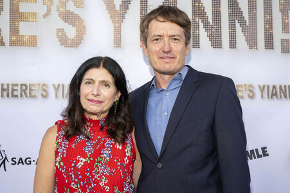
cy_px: 96
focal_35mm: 43
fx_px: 346
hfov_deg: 45.5
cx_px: 145
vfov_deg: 31.1
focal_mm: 43
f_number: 6.3
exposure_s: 1/200
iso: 640
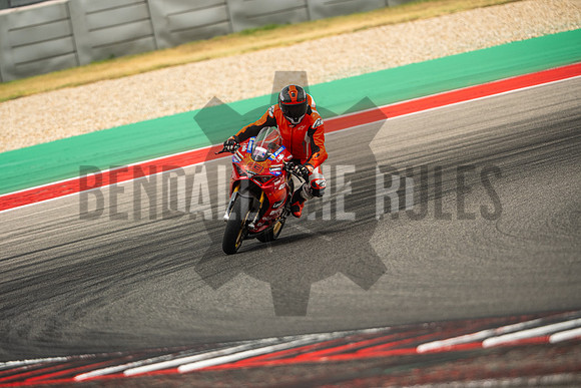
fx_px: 6780
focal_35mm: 420
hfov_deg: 4.9
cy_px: 194
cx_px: 290
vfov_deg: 3.3
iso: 400
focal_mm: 280
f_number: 2.8
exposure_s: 1/2000
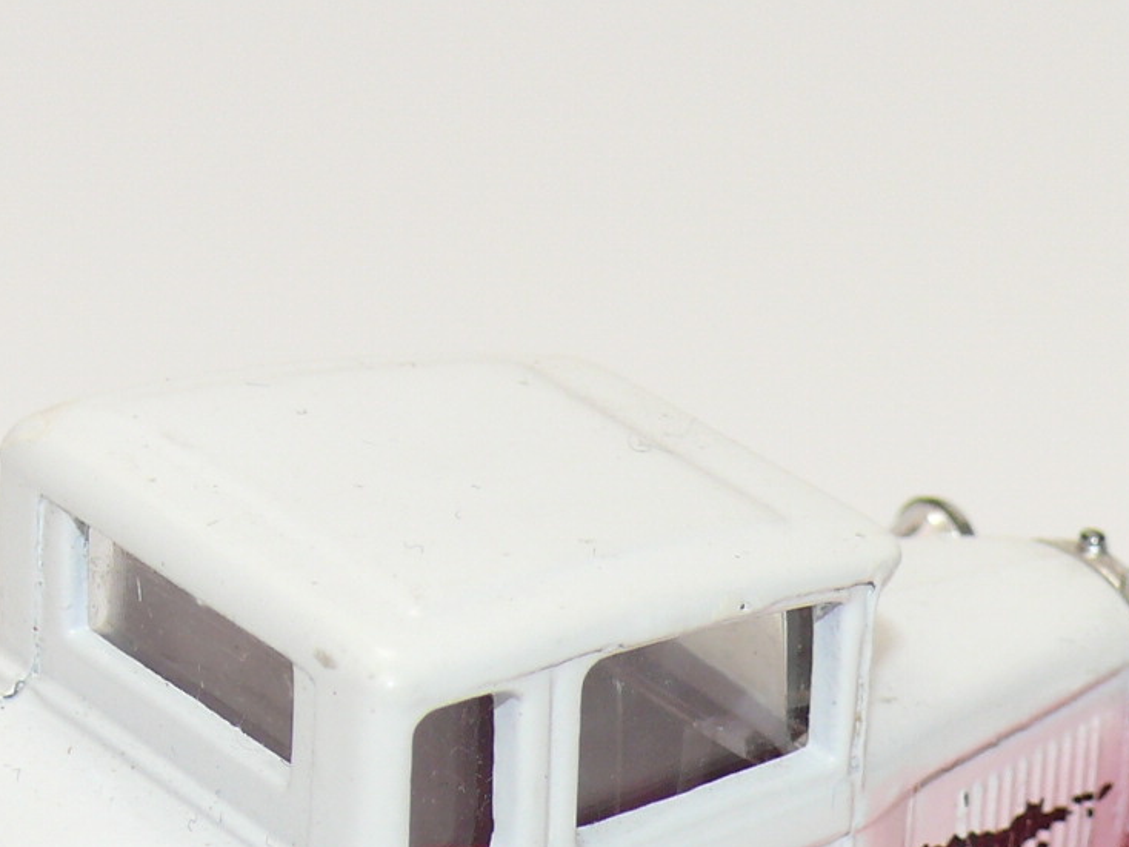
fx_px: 6329
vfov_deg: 7.6
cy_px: 881
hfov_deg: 10.2
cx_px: 584
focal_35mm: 194
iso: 100
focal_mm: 12.5
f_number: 4
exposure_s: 1/40
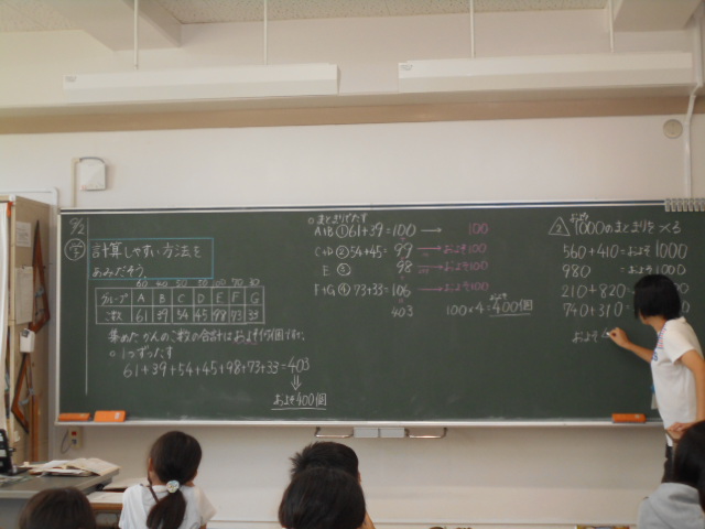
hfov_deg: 33.2
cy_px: 264
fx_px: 1181
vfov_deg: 25.2
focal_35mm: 58
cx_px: 352
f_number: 4.9
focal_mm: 10
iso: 220
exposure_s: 1/60
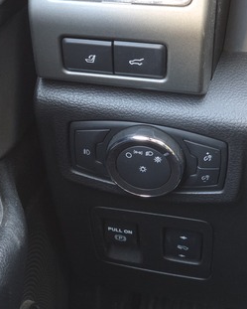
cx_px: 58
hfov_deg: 16.8
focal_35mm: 91
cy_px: 155
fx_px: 831
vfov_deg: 21.0
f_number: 2.4
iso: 400
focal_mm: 7
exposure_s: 1/30
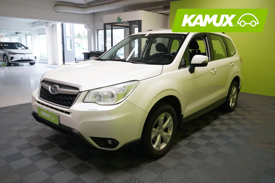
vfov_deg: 46.4
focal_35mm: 28
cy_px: 92
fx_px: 214
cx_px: 138
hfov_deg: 65.5
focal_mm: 28
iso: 1600
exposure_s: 1/30
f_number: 7.1
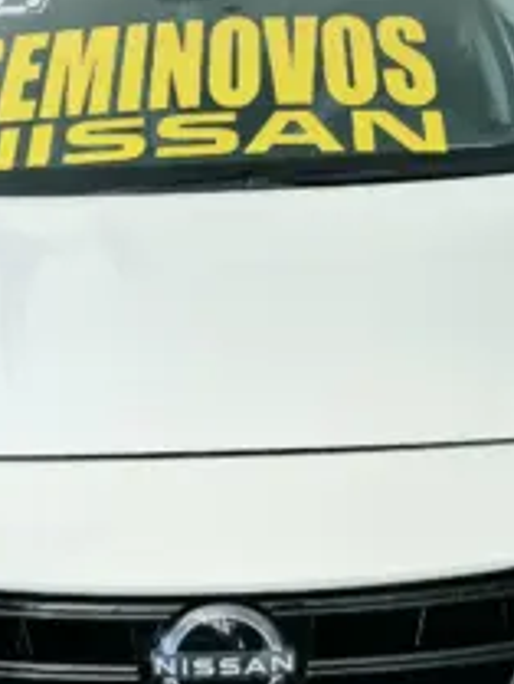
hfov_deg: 22.2
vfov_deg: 28.4
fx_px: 1305
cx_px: 203
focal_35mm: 66
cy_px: 592
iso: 80
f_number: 1.8
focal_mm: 5.4
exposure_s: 1/180
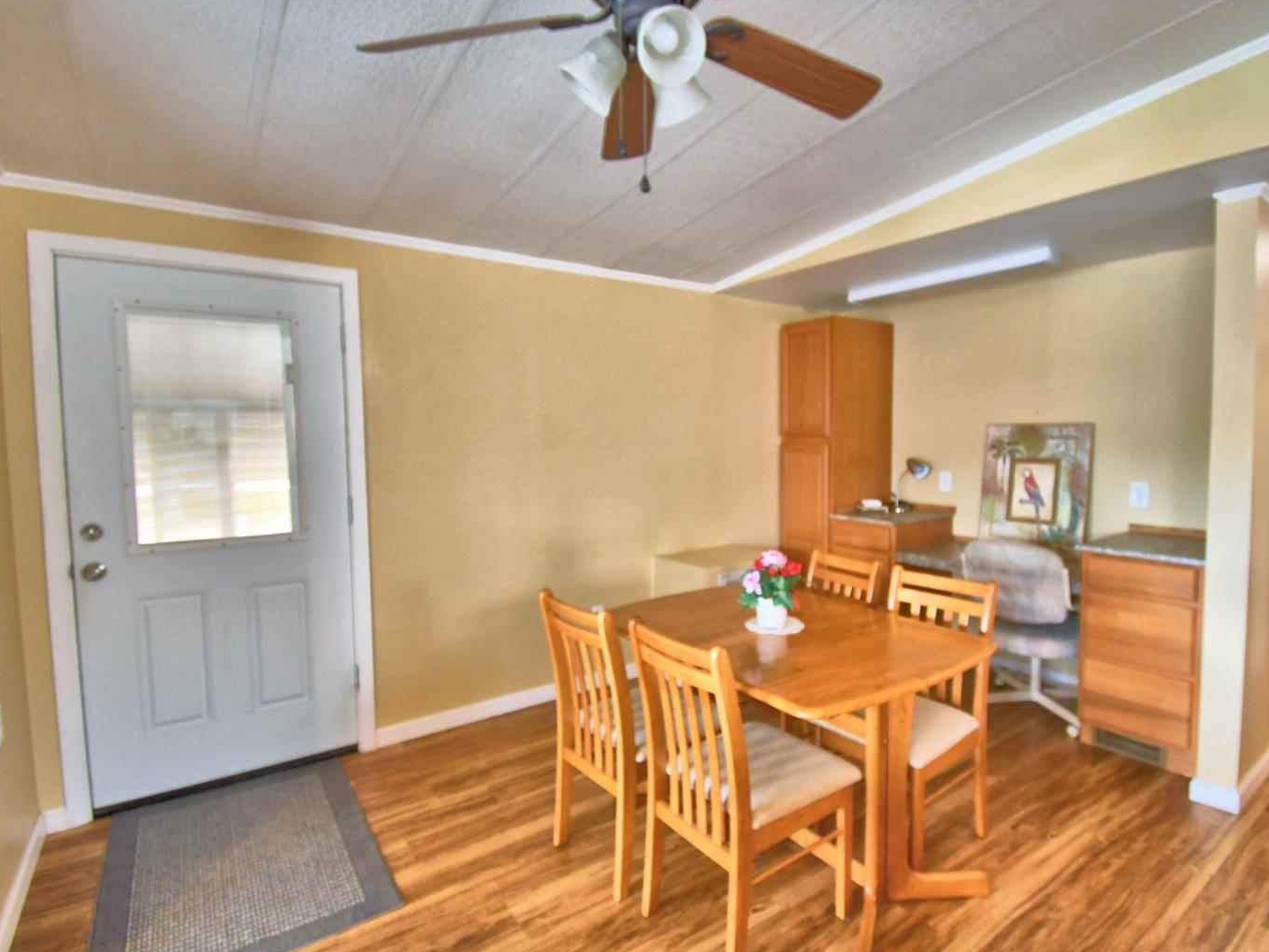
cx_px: 695
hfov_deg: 90.8
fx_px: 623
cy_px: 473
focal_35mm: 17
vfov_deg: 74.7
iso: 640
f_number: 4.5
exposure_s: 1/30
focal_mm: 10
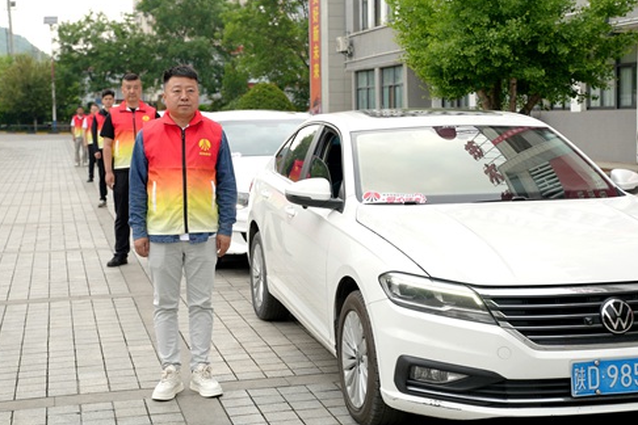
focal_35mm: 58
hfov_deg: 34.5
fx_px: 1028
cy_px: 172
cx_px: 335
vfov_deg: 23.3
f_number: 4
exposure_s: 1/160
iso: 160
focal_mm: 47
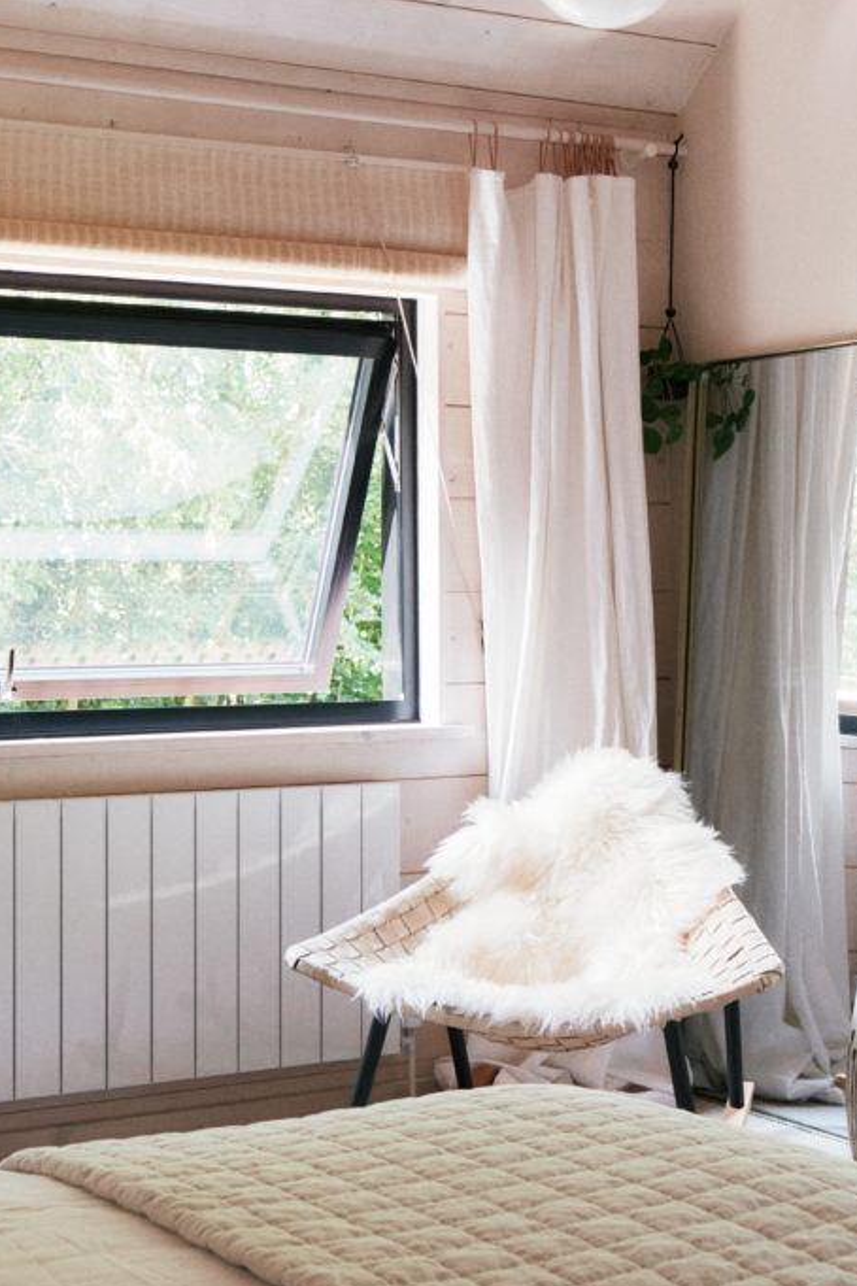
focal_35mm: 66
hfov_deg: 20.5
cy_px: 512
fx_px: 2357
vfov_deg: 30.4
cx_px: 583
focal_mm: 25.7
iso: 640
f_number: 5.6
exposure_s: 1/60
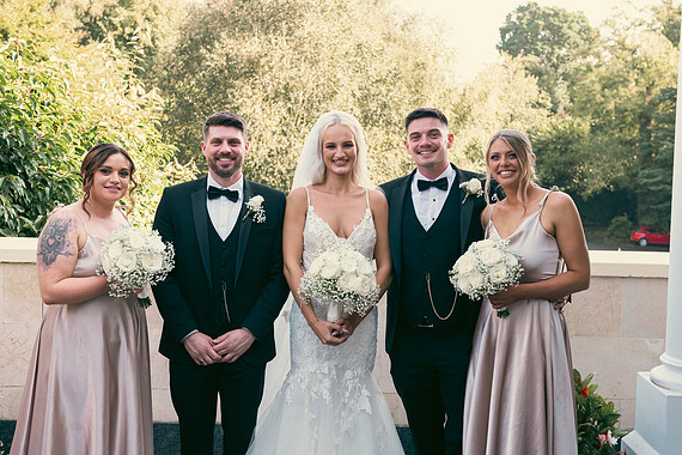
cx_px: 341
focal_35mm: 56
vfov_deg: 24.2
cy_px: 229
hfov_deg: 35.6
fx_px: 1061
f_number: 6.3
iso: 320
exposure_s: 1/160
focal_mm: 55
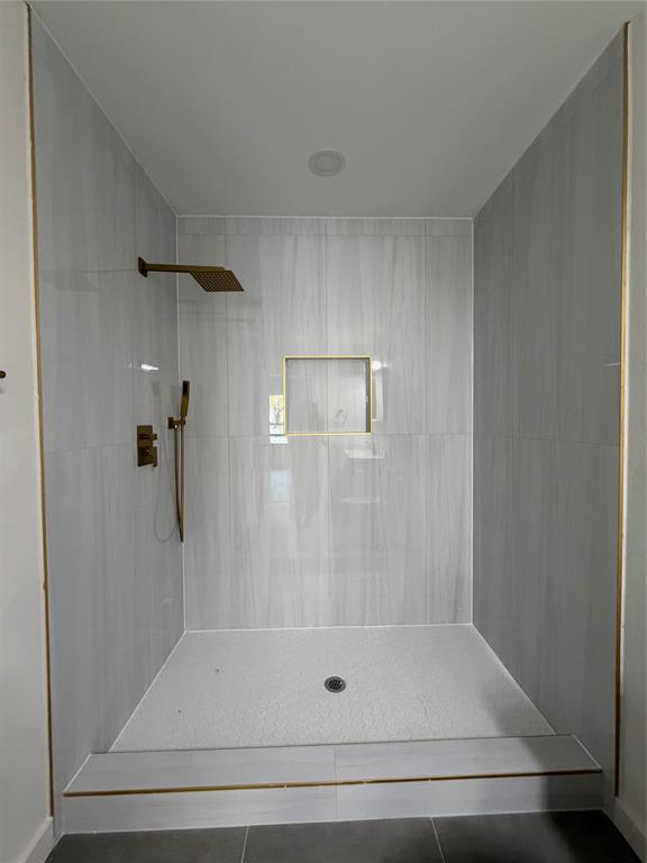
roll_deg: +0.9
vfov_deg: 102.1
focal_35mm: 14
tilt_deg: -0.9
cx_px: 324
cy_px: 432
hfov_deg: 85.7
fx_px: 349
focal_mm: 2.22
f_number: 2.2
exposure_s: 1/60
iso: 320
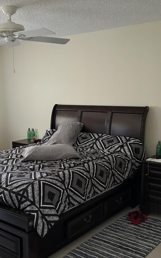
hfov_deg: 30.2
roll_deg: +0.8
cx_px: 45
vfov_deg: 47.0
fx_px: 295
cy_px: 152
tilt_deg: -12.7
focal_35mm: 42
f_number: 1.5
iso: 500
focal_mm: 5.7
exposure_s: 1/40
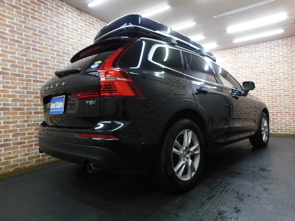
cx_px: 148
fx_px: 196
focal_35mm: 23
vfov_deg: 58.9
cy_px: 110
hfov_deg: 73.9
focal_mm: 4
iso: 320
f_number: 3
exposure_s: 1/30
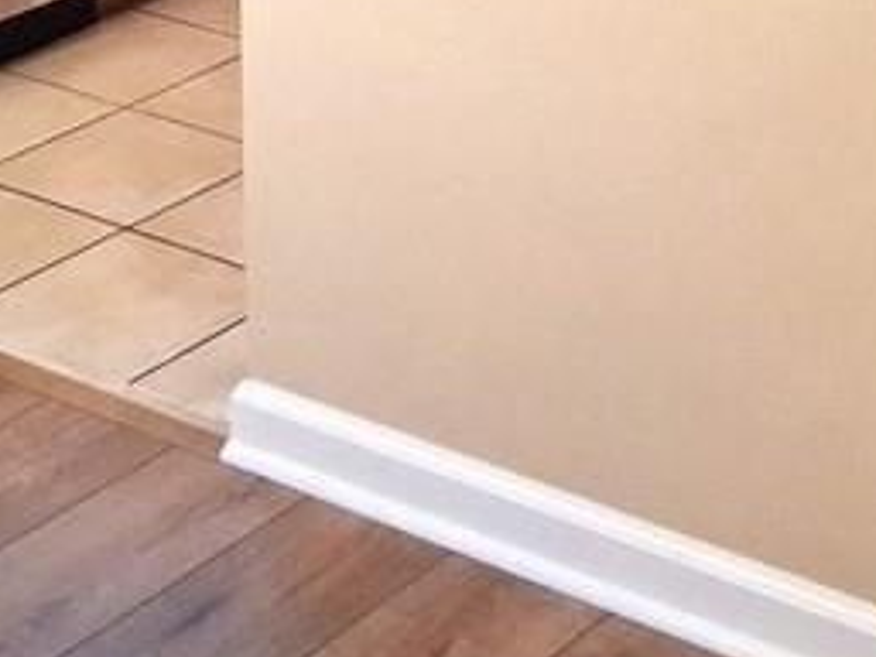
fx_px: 2632
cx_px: 489
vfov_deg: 12.7
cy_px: -592
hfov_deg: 18.9
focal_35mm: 104
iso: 320
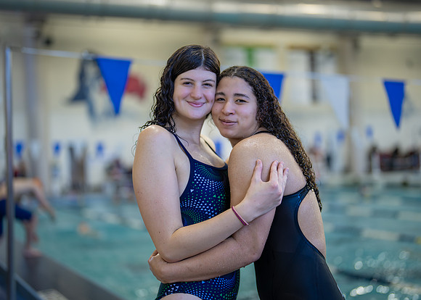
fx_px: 654
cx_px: 209
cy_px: 148
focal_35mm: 55
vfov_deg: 25.9
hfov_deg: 35.7
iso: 500
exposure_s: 1/500
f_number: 1.2
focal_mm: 50
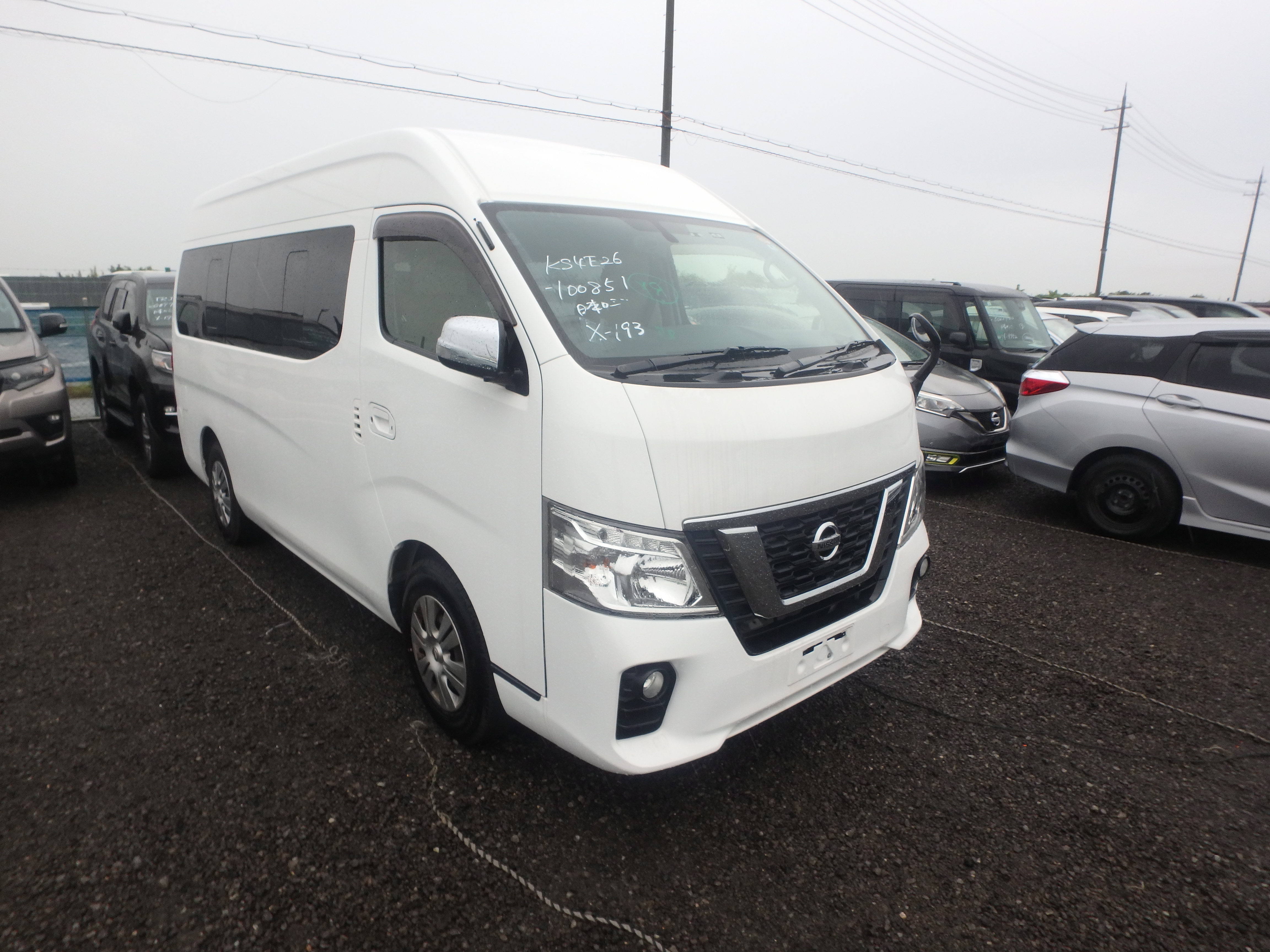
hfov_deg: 79.0
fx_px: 770
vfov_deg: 63.4
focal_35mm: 21
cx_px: 635
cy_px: 476
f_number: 3.5
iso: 125
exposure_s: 1/200
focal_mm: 3.7
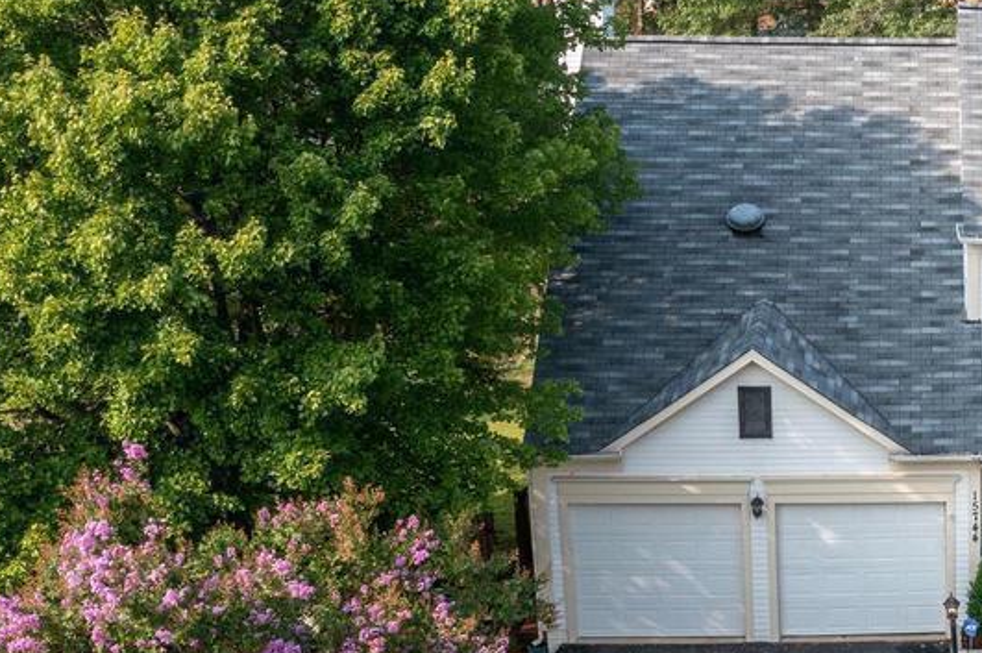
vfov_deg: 17.9
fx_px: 2071
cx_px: 1071
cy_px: 450
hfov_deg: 24.9
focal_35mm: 76
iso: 100
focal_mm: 10.26
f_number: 5.6
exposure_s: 1/400
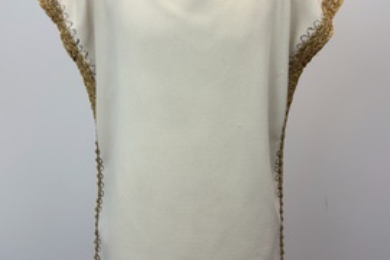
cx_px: 186
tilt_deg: -1.6
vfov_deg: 33.4
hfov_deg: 48.4
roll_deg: -1.2
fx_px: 433
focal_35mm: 40
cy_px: 130
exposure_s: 1/336
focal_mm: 5.96
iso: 50
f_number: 1.6
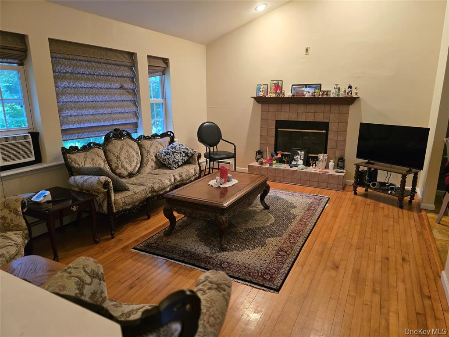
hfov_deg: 73.9
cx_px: 224
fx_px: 298
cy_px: 168
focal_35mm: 23
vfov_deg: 58.9
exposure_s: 1/120
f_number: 1.7
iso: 800
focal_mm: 6.3
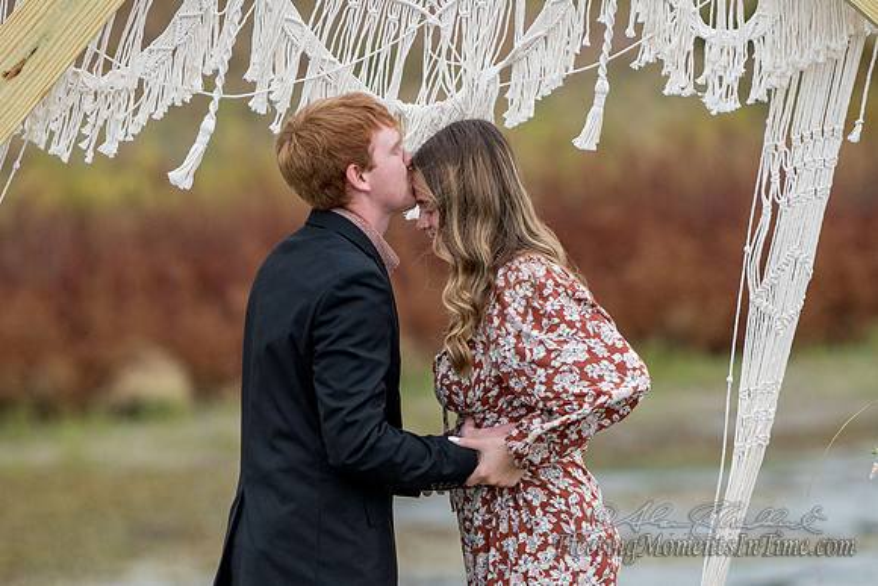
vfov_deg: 6.9
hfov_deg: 10.3
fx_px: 4879
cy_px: 293
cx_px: 439
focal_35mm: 200
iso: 400
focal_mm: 200
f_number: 3.5
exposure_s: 1/400
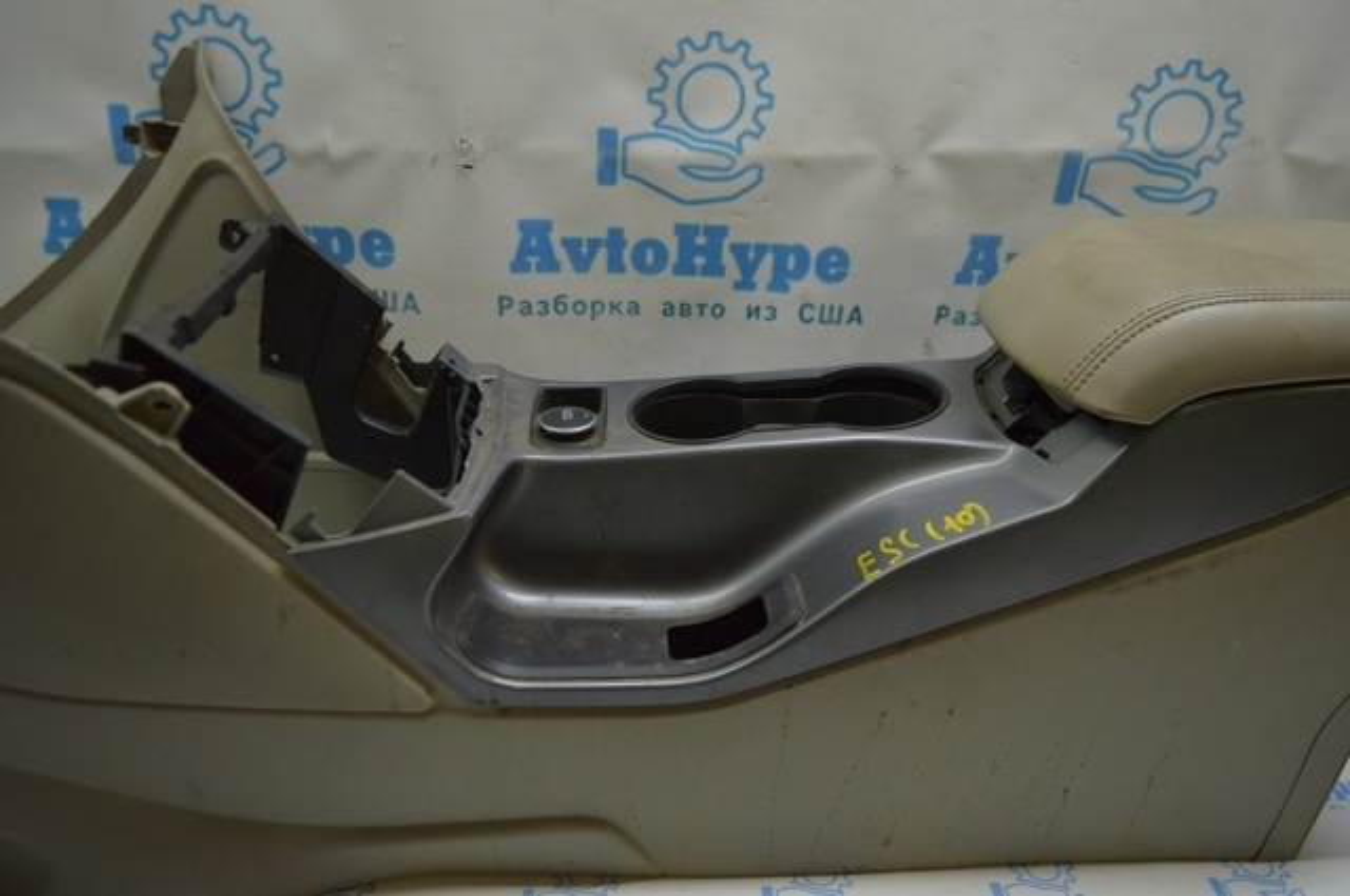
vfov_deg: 47.8
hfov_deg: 67.4
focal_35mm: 27
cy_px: 448
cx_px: 675
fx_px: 1011
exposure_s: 1/100
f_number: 3.5
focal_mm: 18
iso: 400
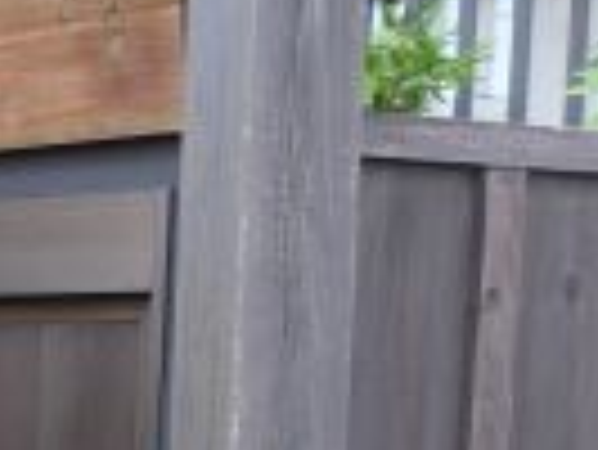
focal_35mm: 81
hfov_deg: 21.3
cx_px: -225
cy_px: 576
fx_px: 1401
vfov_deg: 17.2
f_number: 3.3
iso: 200
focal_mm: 4.9
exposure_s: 1/60
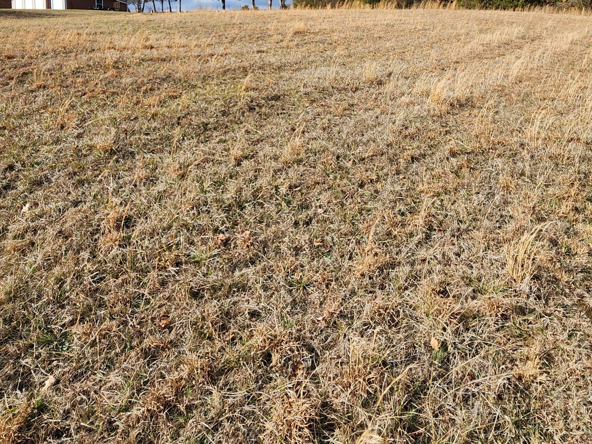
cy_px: 88
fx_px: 393
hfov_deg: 73.8
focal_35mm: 23
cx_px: 316
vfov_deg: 54.7
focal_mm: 2.2
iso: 50
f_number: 2.2
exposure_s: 1/1384
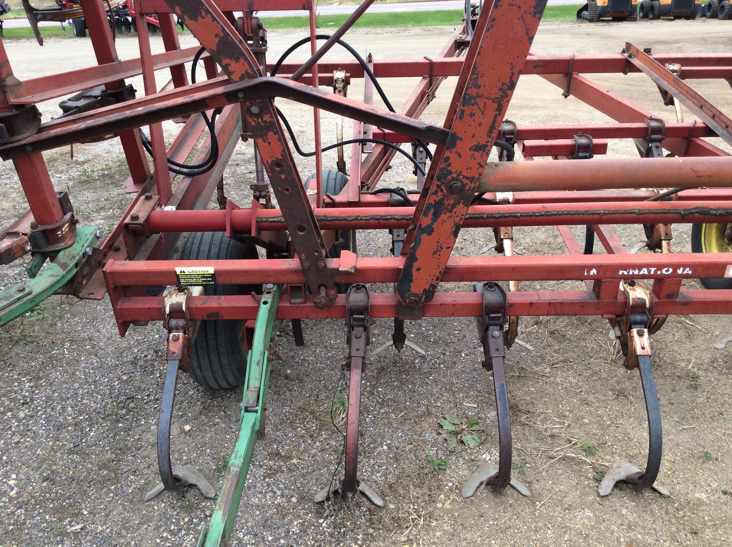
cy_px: 274
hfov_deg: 56.9
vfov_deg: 44.1
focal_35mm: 32
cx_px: 366
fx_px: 676
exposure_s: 1/198
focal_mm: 3.3
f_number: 2.4
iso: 32
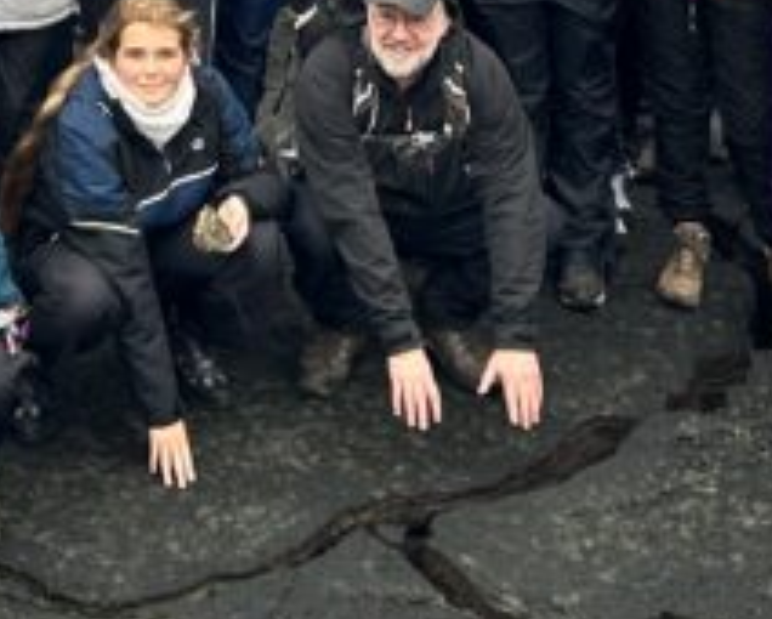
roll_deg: -1.2
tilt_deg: +0.4
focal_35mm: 109
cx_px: 118
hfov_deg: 17.4
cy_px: -446
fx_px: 2493
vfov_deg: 13.0
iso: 40
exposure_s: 1/121
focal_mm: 5.7
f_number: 1.5
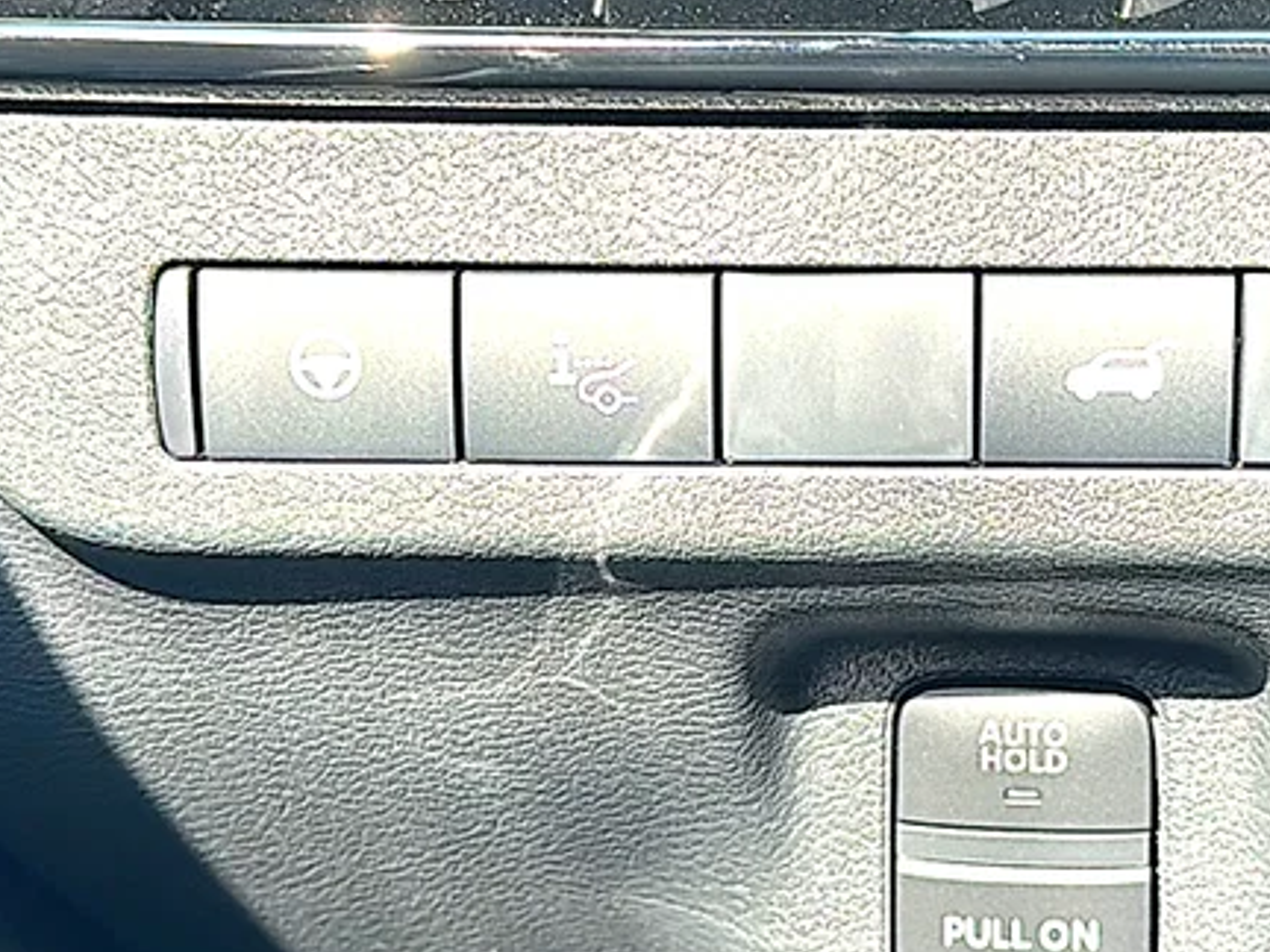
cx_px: 908
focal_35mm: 73
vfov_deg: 20.1
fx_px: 2678
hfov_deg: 26.4
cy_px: 589
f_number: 1.78
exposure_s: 1/185
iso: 64
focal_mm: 6.86
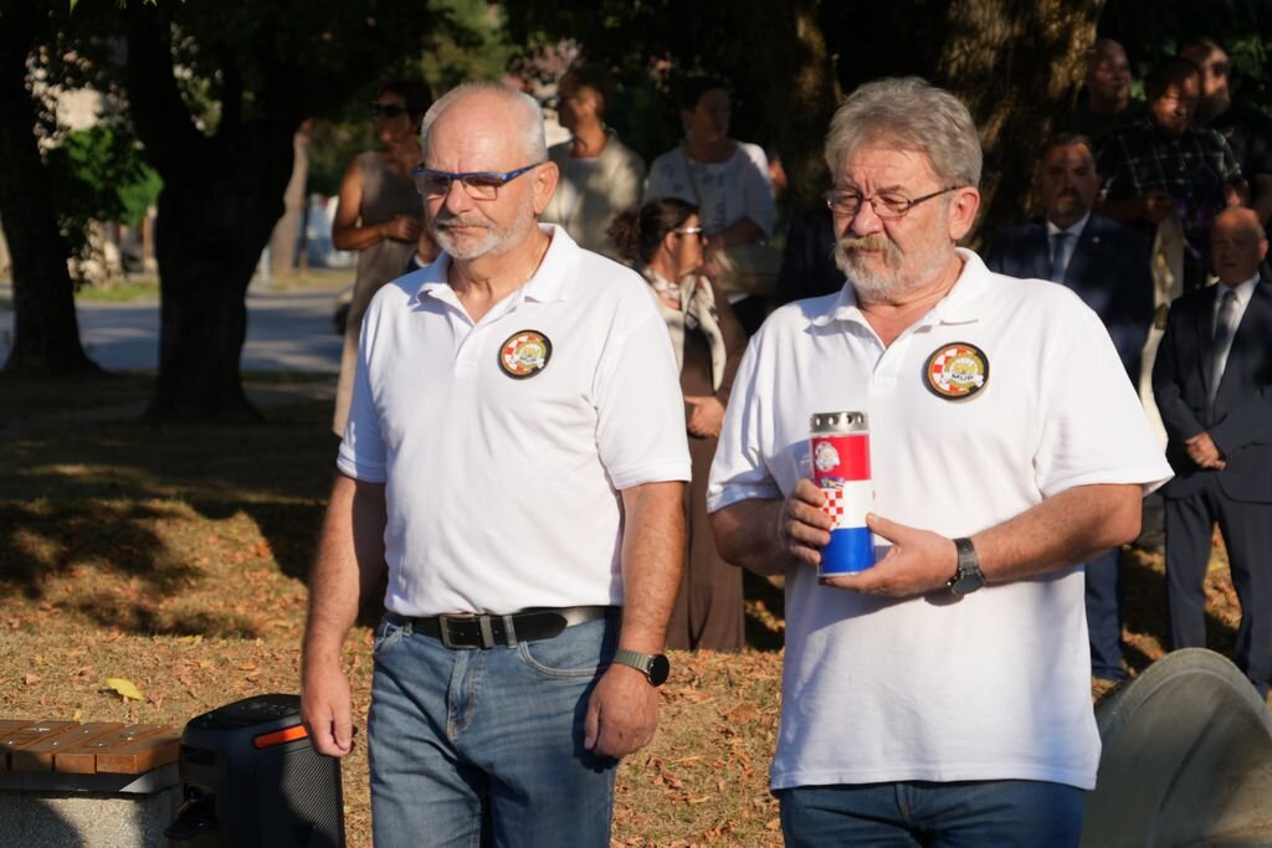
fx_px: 4594
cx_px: 636
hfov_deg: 15.8
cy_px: 424
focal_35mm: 130
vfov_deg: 10.6
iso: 100
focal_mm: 130
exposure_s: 1/320
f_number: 8
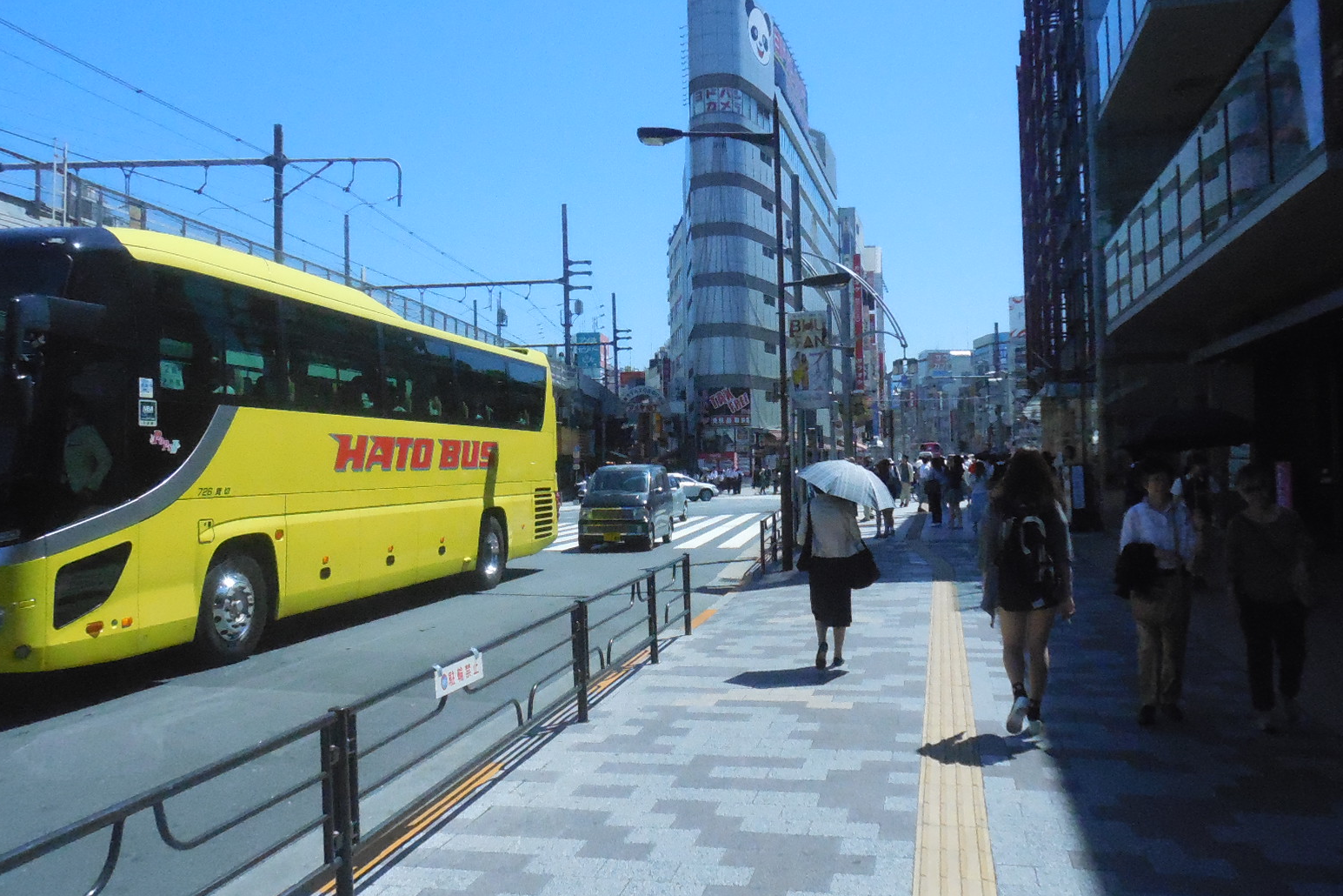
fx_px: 1044
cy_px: 424
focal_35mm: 28
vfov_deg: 46.4
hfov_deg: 65.5
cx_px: 672
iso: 1600
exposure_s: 1/1250
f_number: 11.5
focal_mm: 4.6
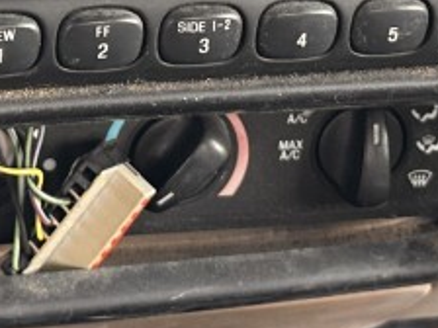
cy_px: -129
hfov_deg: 14.4
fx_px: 1733
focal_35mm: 137
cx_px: 244
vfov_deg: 10.5
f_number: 1.78
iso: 80
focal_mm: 6.86
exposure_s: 1/121
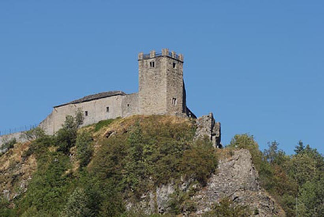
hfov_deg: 11.0
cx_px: 162
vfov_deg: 7.3
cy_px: 108
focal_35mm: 188
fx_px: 1690
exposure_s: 1/1000
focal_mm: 125
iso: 100
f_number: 5.6
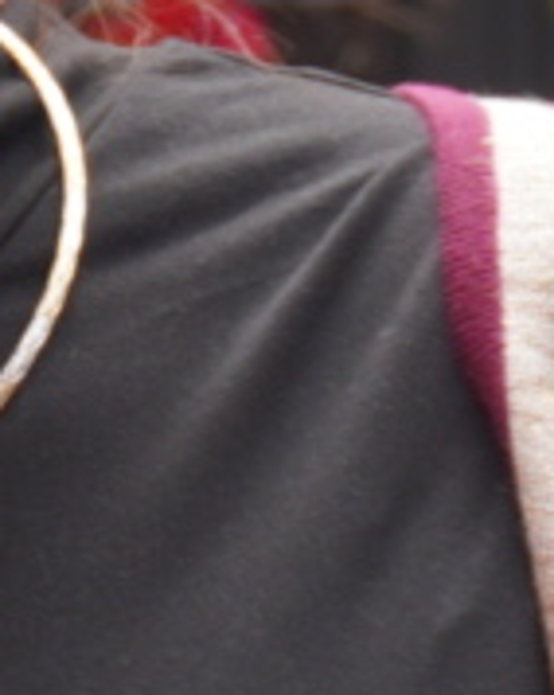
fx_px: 8951
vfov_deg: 4.4
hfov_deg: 3.5
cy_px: 418
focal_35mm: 436
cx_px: -843
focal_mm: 34
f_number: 5
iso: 125
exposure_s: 1/160
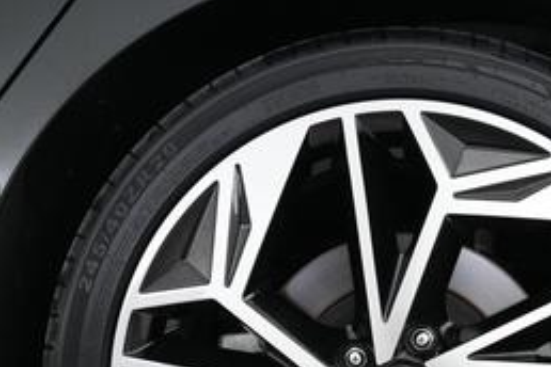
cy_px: 418
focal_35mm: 62
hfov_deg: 31.9
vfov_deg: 20.7
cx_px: 406
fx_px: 949
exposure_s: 1/160
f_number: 2.8
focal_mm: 25
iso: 4000
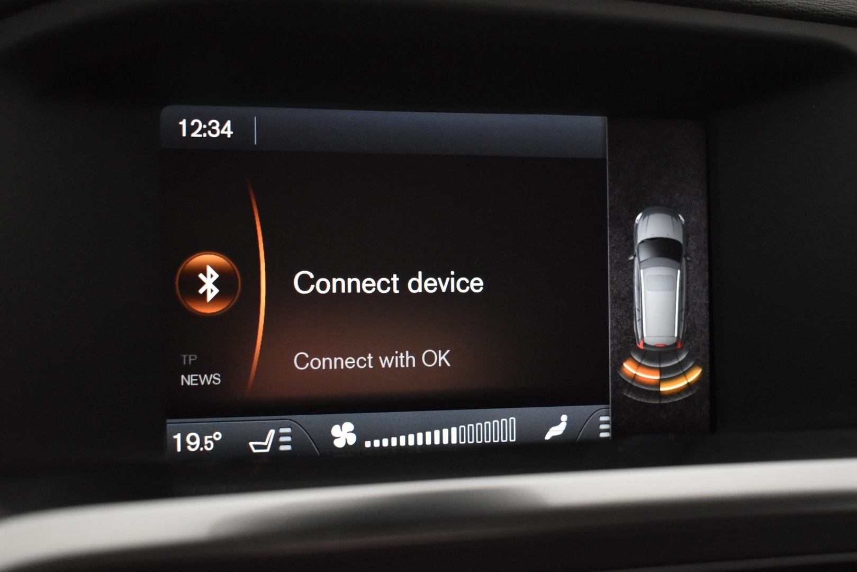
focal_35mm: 51
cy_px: 286
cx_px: 428
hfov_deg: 38.9
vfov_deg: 26.5
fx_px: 1214
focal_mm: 34
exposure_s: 1/60
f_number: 4.5
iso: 3200
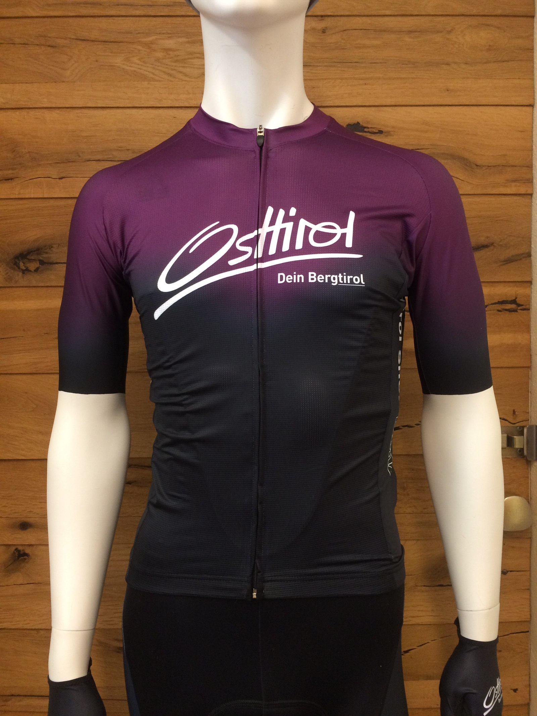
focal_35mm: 29
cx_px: 268
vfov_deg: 61.7
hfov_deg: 48.2
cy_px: 358
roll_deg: +1.3
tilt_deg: -3.5
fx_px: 600
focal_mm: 4.15
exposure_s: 1/33
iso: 200
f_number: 2.2
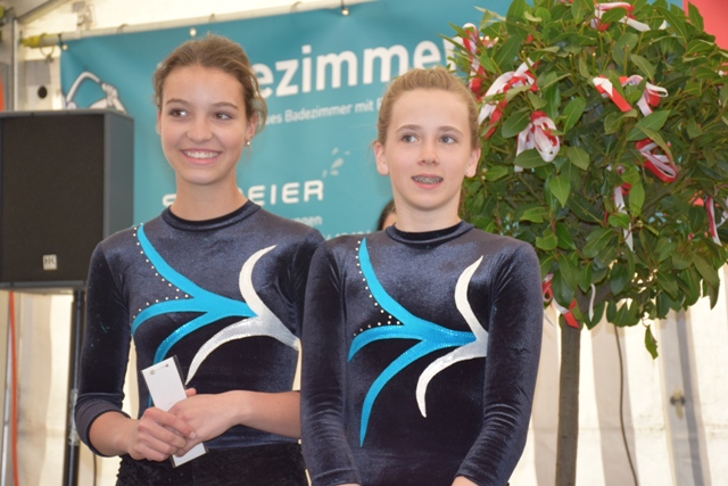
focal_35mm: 93
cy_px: 243
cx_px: 364
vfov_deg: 14.7
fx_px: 1881
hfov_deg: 21.9
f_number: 5.6
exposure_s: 1/125
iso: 640
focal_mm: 62
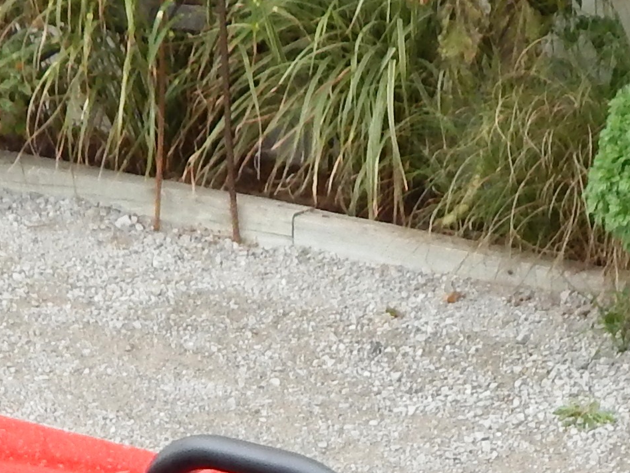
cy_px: 1036
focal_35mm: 107
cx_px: 264
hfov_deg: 18.4
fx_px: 1948
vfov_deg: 11.9
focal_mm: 4
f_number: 3
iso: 125
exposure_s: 1/50
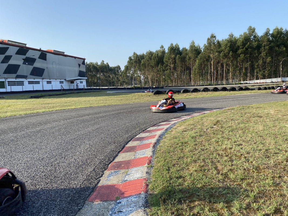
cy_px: 108
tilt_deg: -7.5
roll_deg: +2.4
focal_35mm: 26
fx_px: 216
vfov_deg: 53.1
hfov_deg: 67.3
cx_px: 144
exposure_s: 1/1193
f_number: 1.8
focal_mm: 4.25
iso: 32
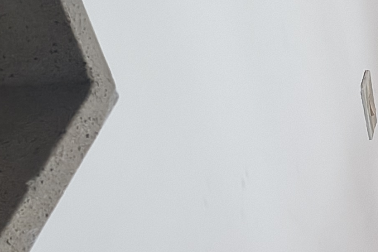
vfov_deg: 12.0
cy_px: 295
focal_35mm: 112
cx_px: 598
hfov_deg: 16.4
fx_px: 1176
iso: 1264
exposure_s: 1/40
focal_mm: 5.56
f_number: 1.8
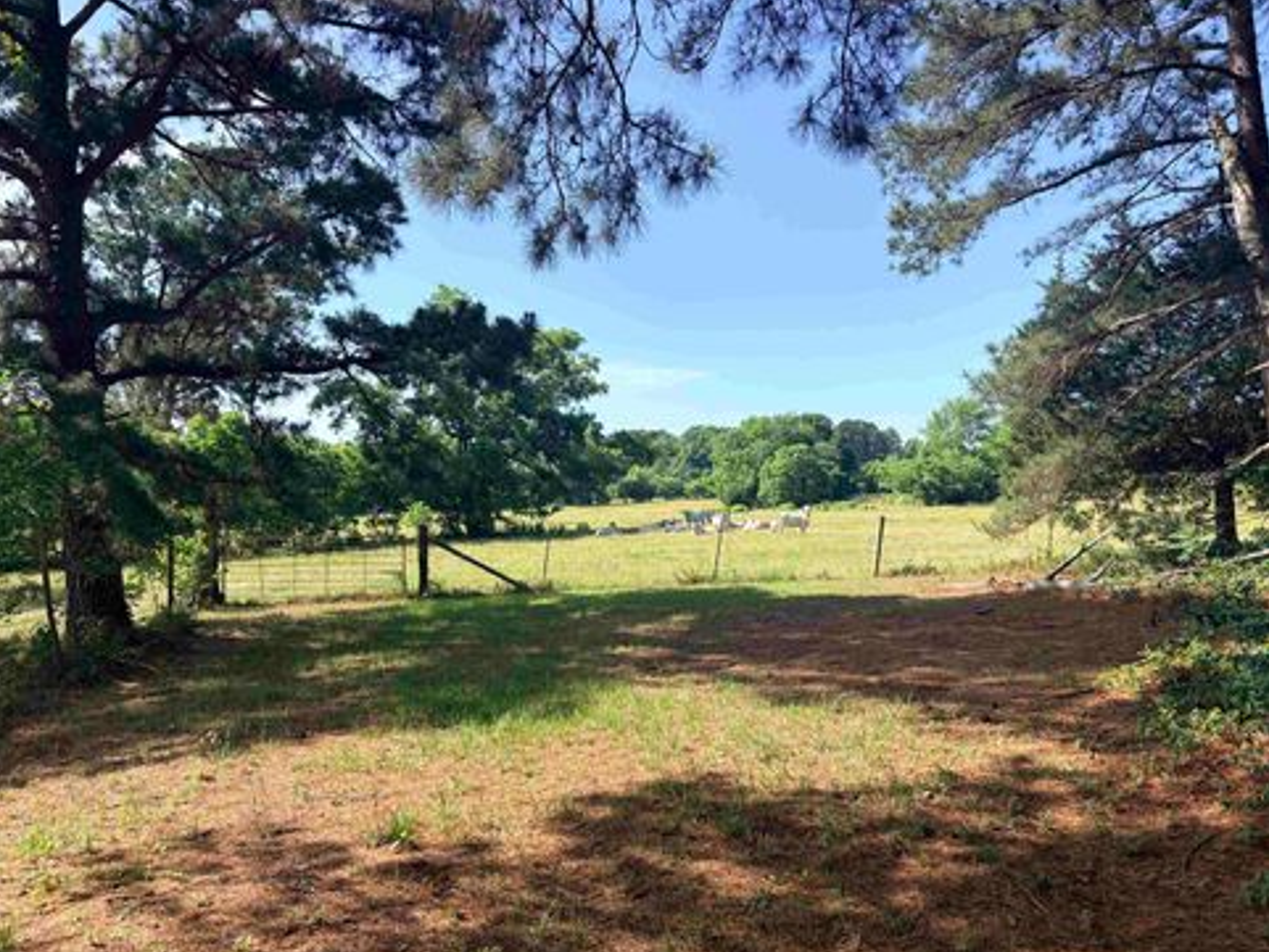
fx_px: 990
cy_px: 484
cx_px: 615
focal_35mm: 27
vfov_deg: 51.4
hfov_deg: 65.3
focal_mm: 5.96
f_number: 1.6
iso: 50
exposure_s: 1/1848
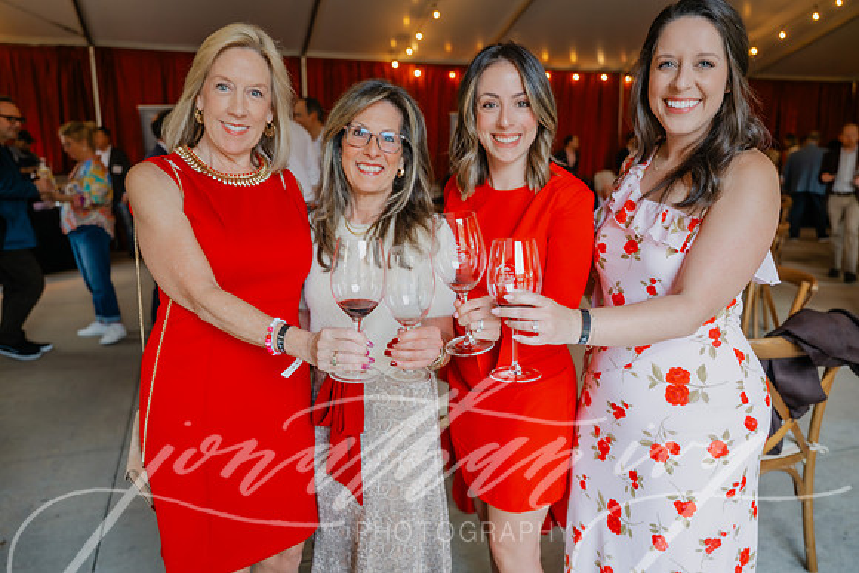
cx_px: 430
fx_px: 656
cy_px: 286
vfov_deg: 47.2
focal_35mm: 28
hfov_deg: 66.4
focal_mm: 27.5
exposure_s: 1/160
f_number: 2.8
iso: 360
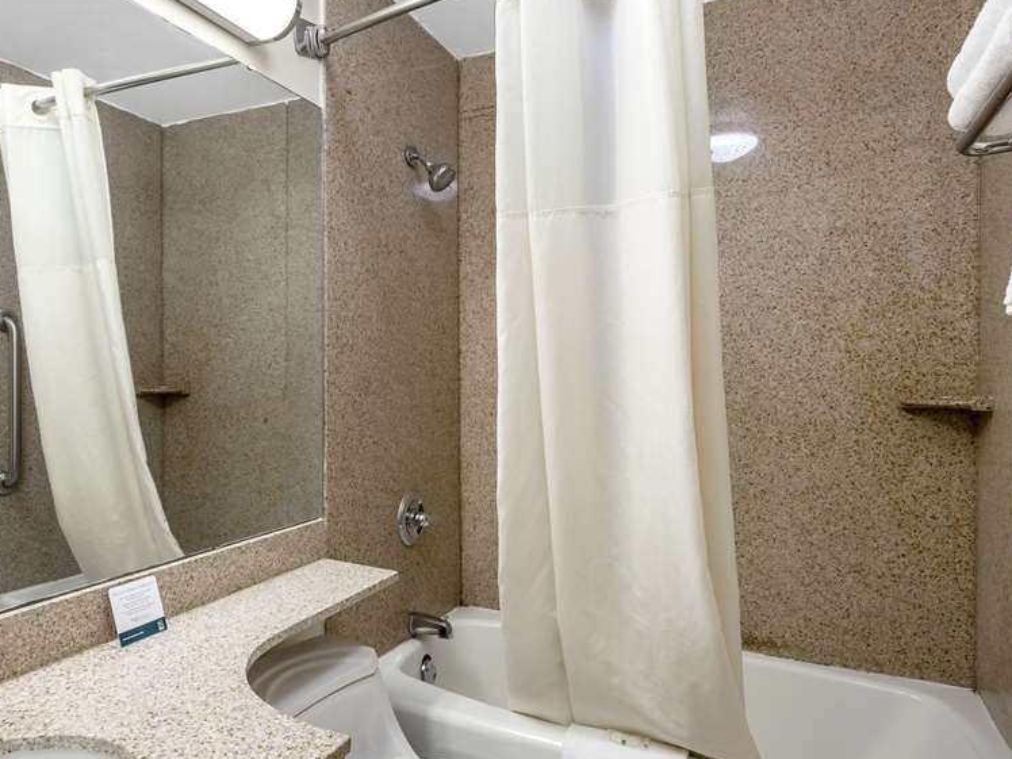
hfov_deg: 76.3
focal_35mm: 22
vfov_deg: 61.8
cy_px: 409
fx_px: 633
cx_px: 401
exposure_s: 1/5
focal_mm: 11
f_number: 8
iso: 320
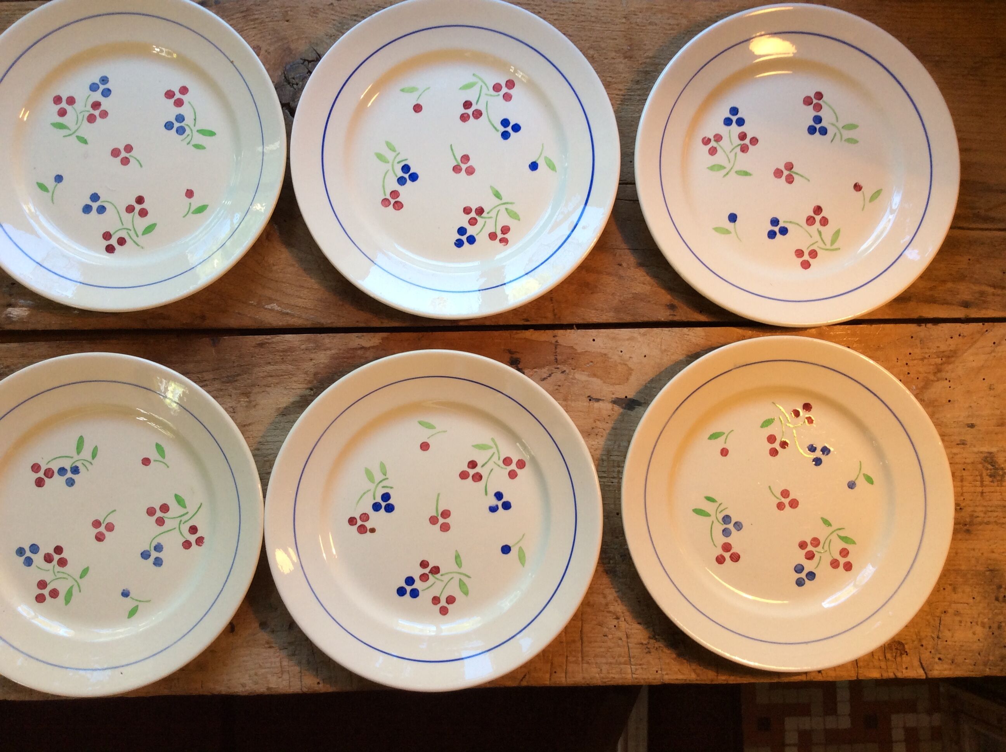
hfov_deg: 56.9
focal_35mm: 32
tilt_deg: -85.7
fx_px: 929
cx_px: 503
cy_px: 376
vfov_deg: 44.1
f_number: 2.4
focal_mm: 3.3
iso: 40
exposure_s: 1/33
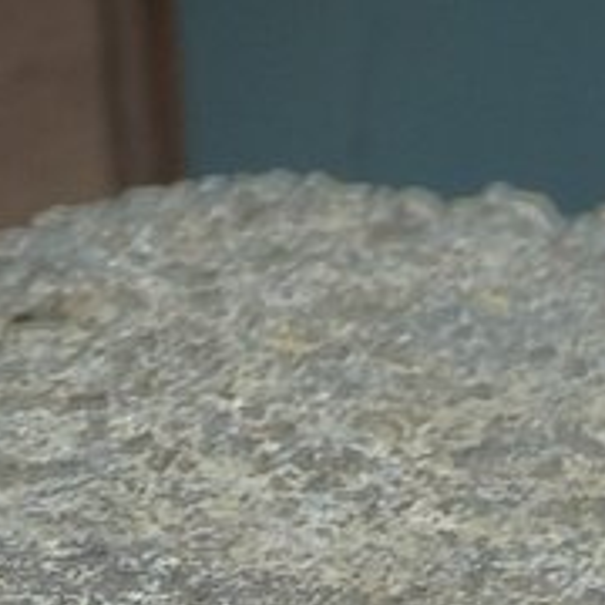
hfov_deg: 9.9
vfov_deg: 9.2
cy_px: -652
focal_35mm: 176
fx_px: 3480
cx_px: 454
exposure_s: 1/20
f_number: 2.4
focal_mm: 4.28
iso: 100
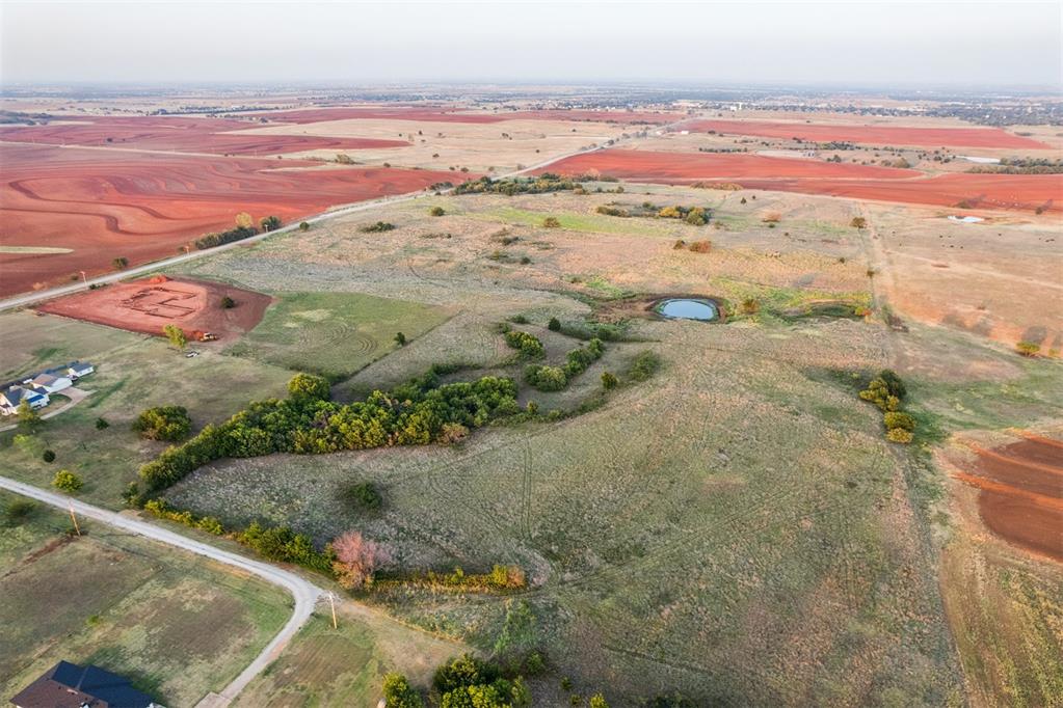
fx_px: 650
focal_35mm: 22
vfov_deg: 57.2
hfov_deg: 78.6
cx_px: 532
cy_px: 354
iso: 150
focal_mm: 8.4
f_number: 2.8
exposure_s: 1/160
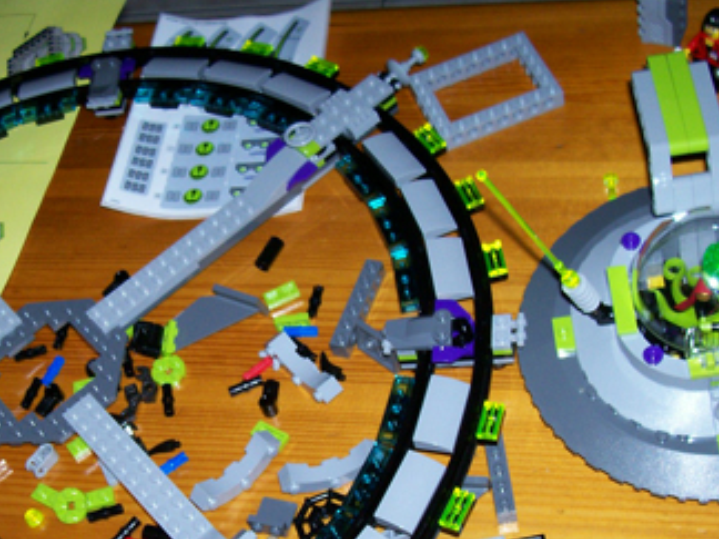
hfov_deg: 30.6
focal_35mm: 63
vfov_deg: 23.1
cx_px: 257
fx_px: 1309
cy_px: 399
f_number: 2.7
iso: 80
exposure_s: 1/64
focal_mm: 5.6
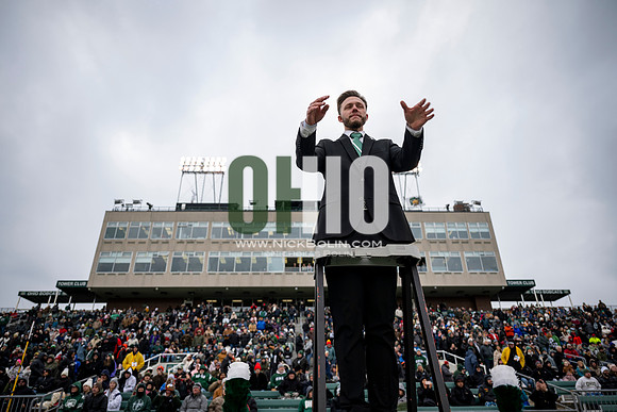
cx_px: 308
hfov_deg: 73.7
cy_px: 206
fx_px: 411
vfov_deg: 53.2
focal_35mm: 24
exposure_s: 1/500
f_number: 2.8
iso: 100
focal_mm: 24
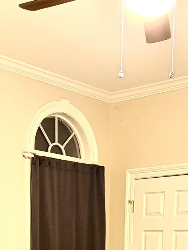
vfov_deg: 23.6
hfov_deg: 20.4
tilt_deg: -9.2
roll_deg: -1.7
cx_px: 116
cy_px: 331
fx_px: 522
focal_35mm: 72
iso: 800
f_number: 1.78
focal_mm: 6.76
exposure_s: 1/40
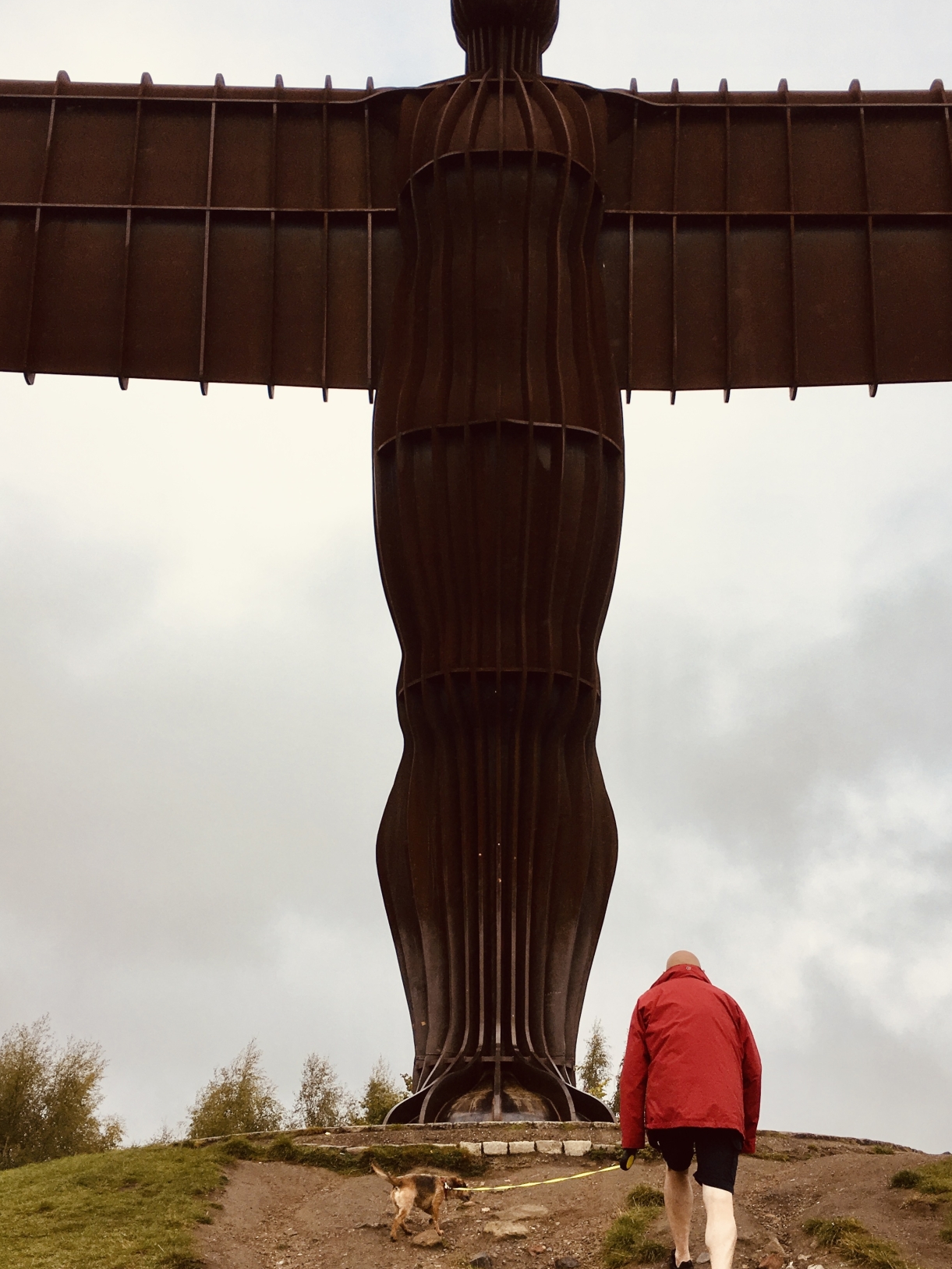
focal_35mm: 38
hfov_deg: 37.7
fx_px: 1393
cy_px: 601
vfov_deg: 49.0
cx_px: 508
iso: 25
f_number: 2.2
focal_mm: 4.15
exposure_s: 1/1202
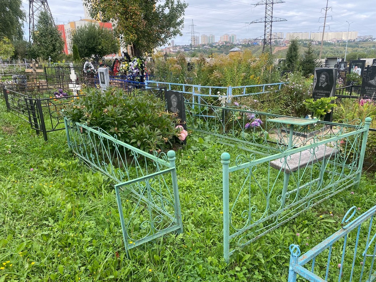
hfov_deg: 67.3
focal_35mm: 26
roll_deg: +1.1
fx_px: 282
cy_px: 141
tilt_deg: -15.3
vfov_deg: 53.1
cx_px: 188
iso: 32
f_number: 1.8
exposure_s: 1/479
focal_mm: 4.25
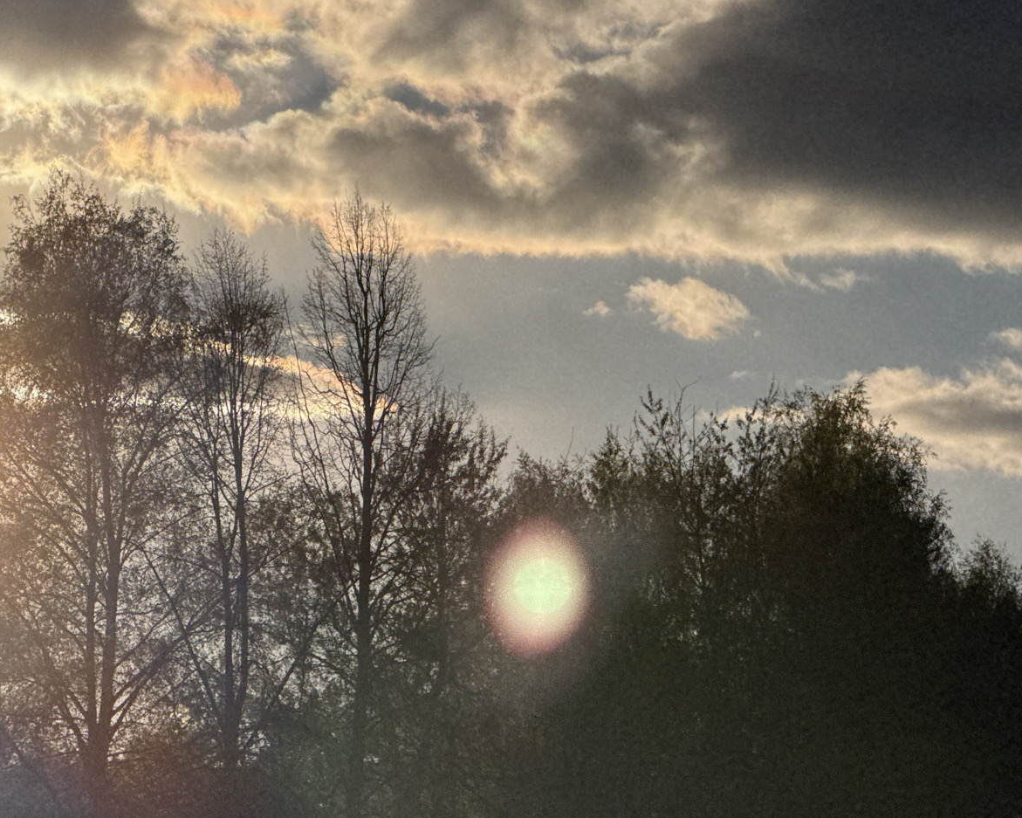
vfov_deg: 7.7
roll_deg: -1.4
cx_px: 173
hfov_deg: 9.6
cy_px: 437
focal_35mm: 200
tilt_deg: +4.7
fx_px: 6050
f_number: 2.8
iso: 64
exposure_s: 1/13158
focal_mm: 15.66
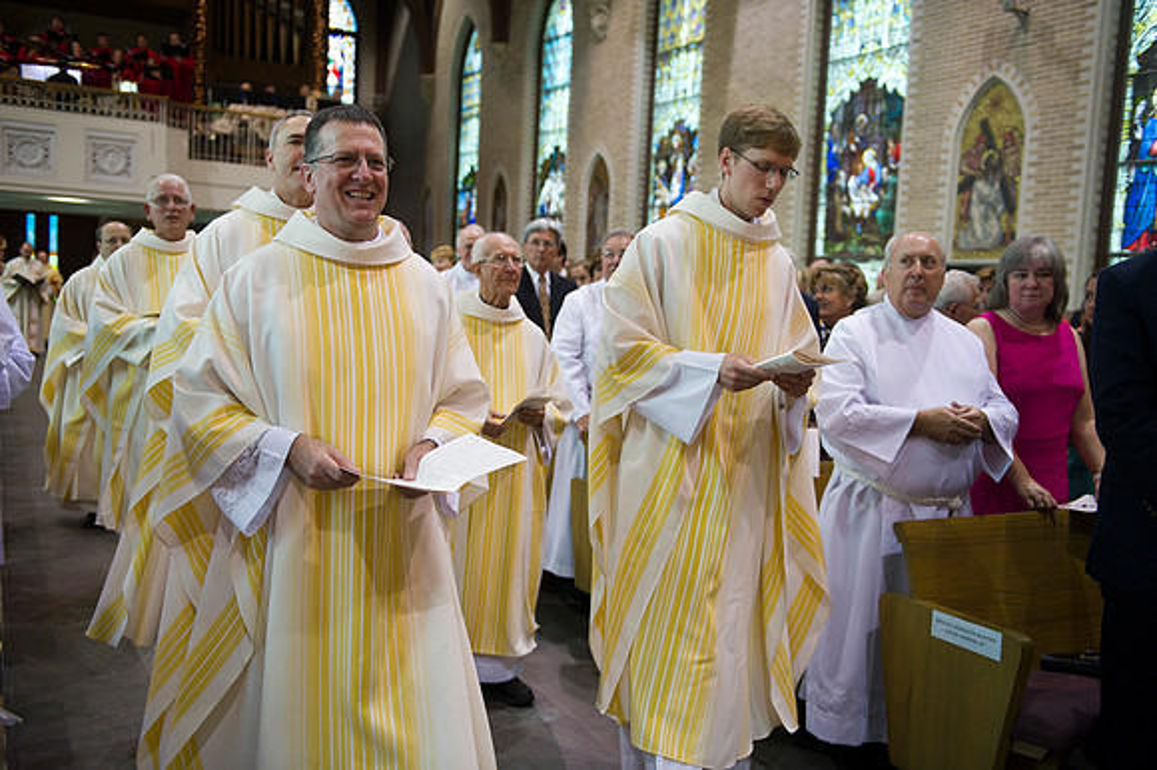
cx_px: 578
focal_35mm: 34
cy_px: 385
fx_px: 1092
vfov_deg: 38.8
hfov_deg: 55.8
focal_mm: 34
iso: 2000
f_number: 2.8
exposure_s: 1/250
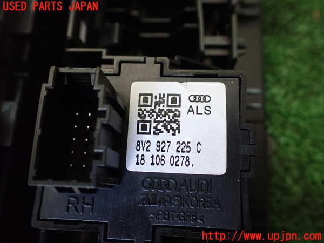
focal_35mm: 30
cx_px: 162
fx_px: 281
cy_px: 122
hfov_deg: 60.0
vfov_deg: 46.8
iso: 800
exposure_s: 1/100
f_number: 2.3
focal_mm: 5.4
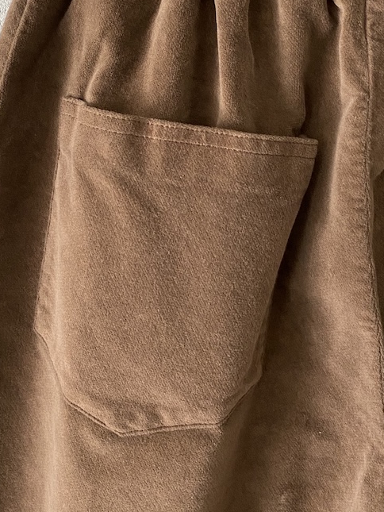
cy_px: 161
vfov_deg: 43.1
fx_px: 636
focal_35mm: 43
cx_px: 198
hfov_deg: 33.6
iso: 125
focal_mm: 4.25
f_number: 1.8
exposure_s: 1/72
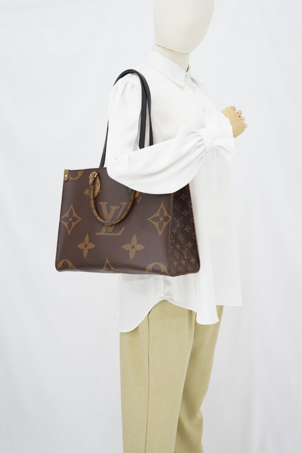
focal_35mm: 50
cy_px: 226
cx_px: 151
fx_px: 629
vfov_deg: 39.6
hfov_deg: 27.0
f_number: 6.3
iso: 640
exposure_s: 1/8
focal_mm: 50
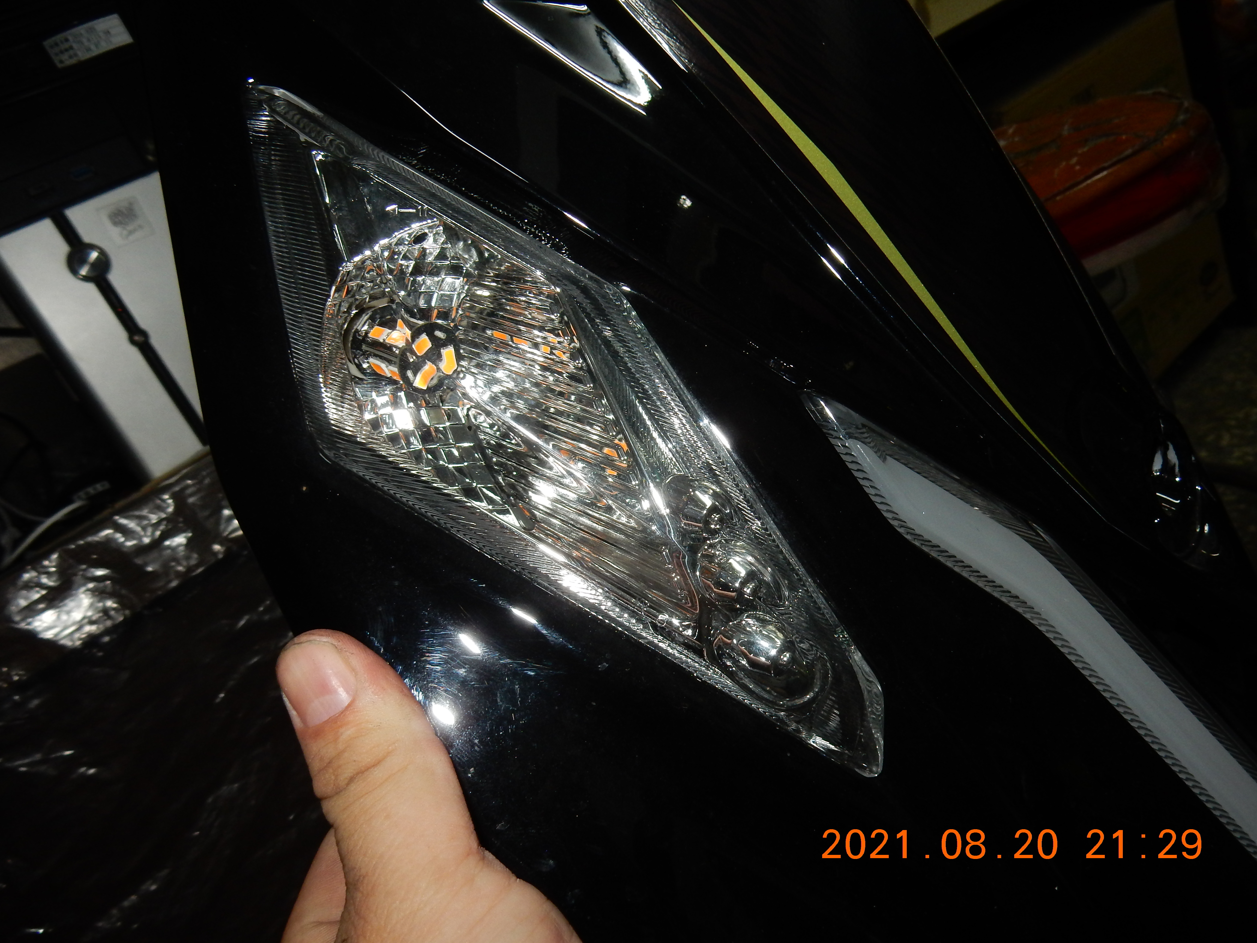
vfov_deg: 54.9
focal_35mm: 25
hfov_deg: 69.4
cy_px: 472
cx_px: 628
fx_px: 908
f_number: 3.7
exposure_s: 1/30
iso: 200
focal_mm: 4.5
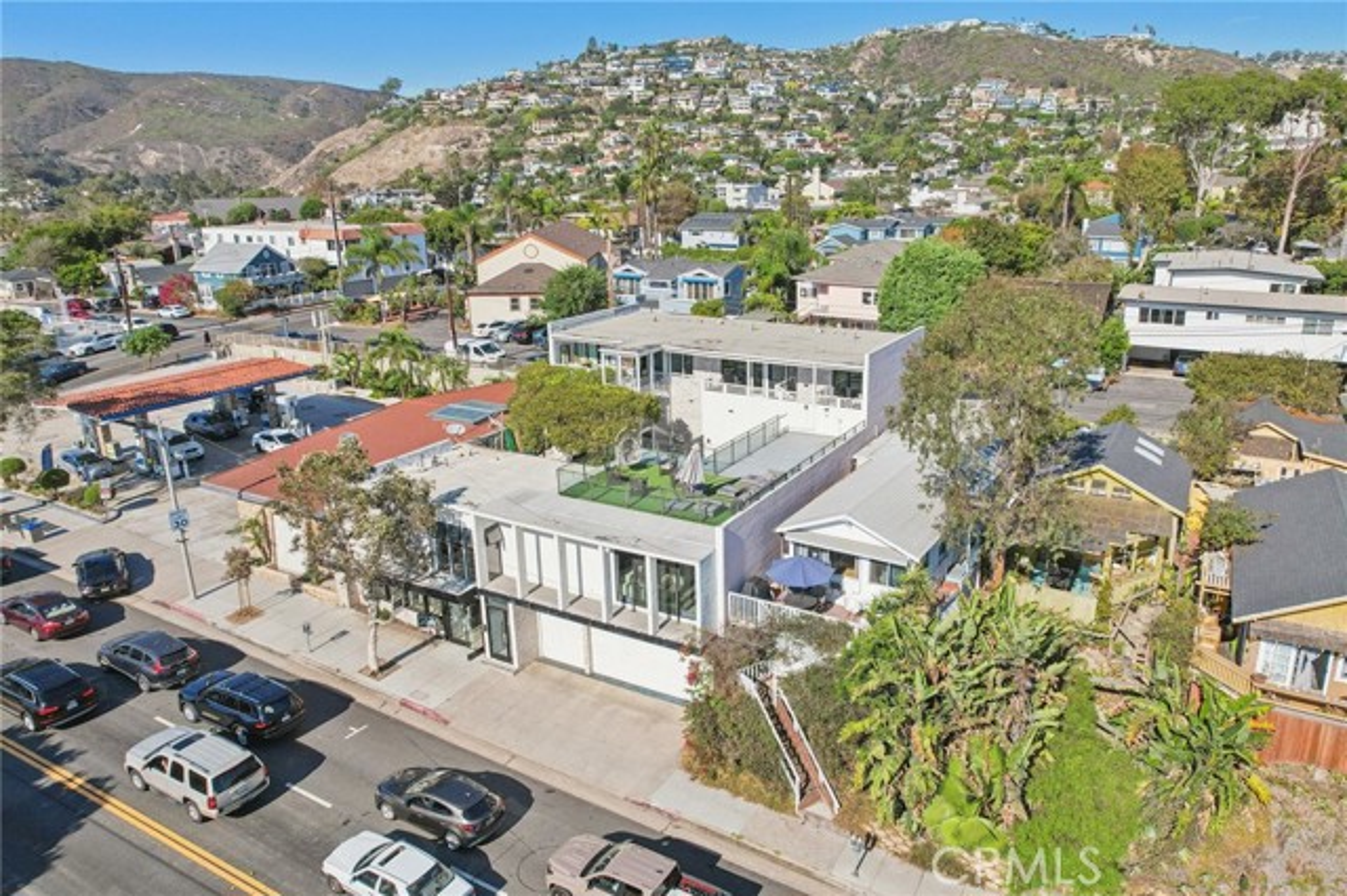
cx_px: 674
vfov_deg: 57.2
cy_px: 448
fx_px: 823
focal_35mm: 22
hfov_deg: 78.6
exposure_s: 1/3000
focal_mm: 8.4
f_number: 2.8
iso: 150
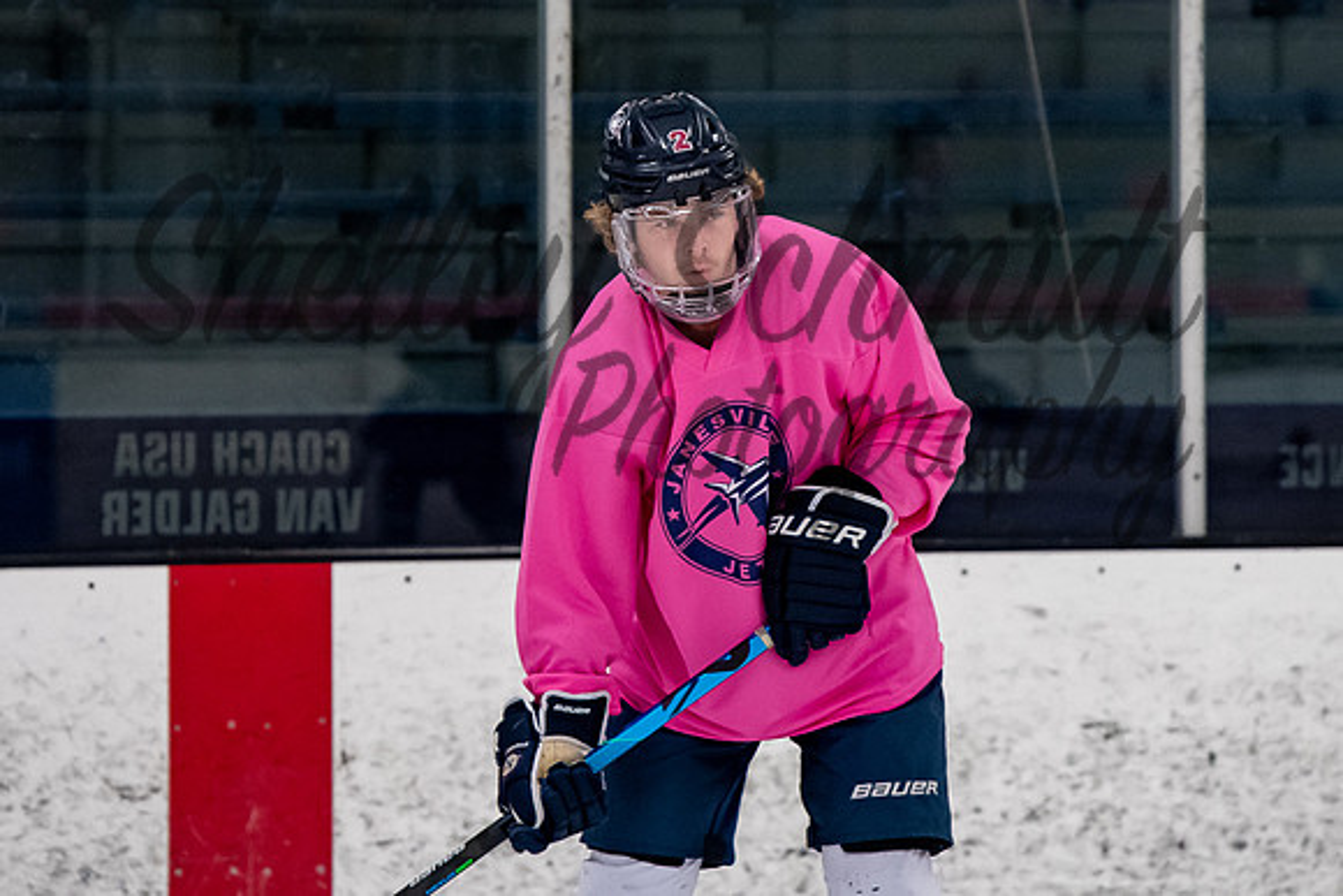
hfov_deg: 4.5
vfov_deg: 3.0
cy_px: 242
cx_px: 677
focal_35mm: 463
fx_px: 17267
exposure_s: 1/800
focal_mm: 200
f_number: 3.5
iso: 2000
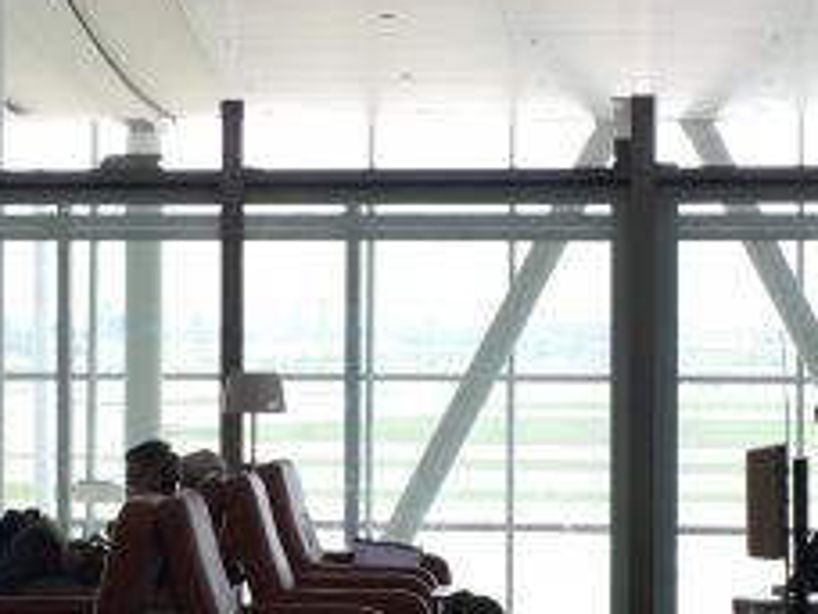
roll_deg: +0.6
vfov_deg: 12.1
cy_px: 384
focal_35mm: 122
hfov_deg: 16.1
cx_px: 187
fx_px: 2883
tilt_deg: +0.8
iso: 25
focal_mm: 4.15
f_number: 2.2
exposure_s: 1/60
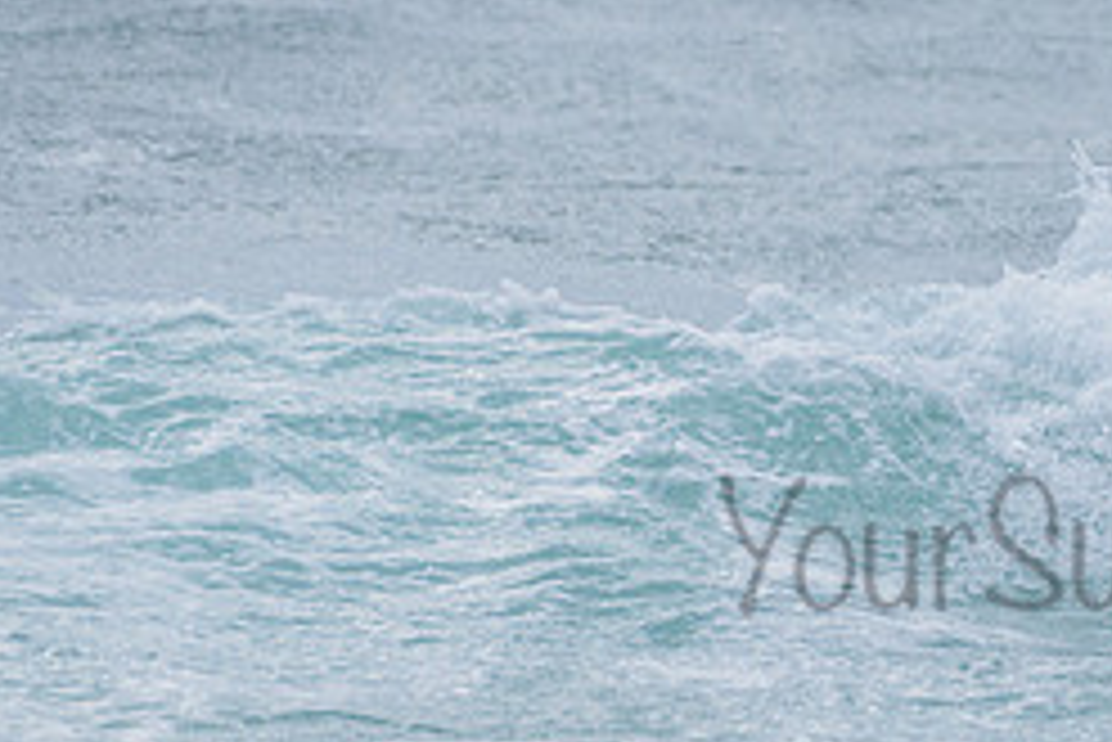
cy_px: 401
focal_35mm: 1442
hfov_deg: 1.4
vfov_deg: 1.0
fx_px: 44566
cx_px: 1303
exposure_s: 1/2000
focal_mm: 500
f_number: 5.6
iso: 720
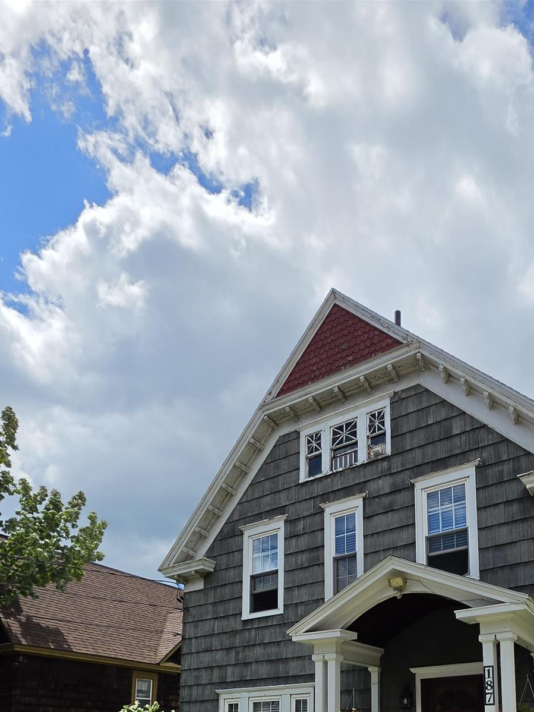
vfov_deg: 56.2
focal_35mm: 25
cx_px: 373
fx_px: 514
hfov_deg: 53.4
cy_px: 684
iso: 32
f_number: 1.9
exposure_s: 1/4215
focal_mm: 2.2
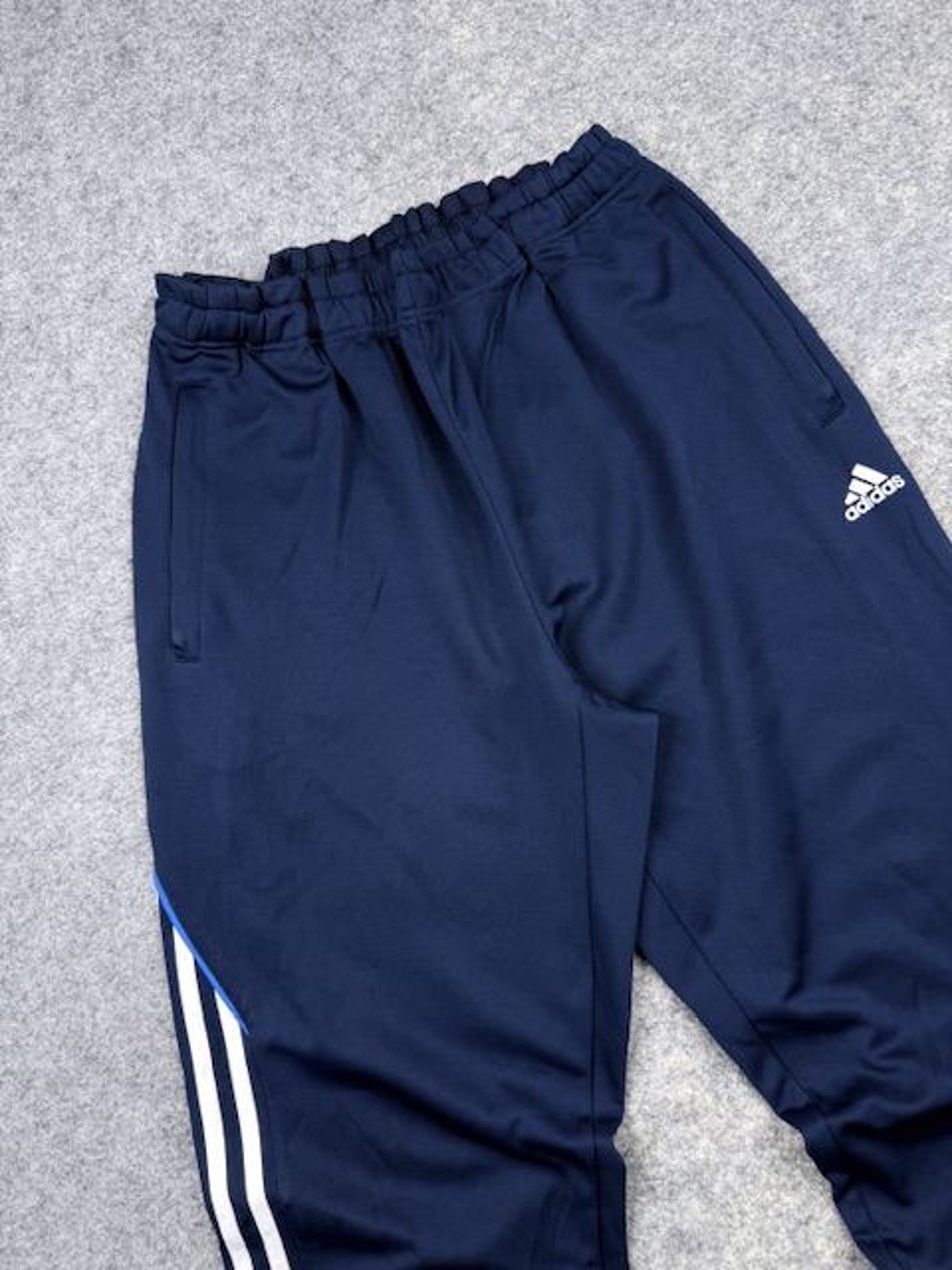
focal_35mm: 24
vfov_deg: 71.6
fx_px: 880
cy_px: 635
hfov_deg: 56.8
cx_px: 476
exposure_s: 1/100
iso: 100
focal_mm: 6.76
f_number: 1.78
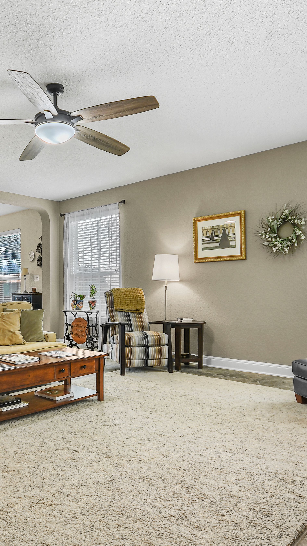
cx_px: 73
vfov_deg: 71.9
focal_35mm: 26
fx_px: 376
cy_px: 273
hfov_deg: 42.9
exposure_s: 1/4
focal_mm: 10
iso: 125
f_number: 5.6
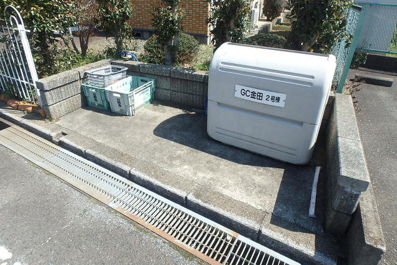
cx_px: 198
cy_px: 119
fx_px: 243
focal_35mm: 22
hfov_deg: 78.6
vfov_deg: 57.2
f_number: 3.5
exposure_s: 1/640
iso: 125
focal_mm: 3.7
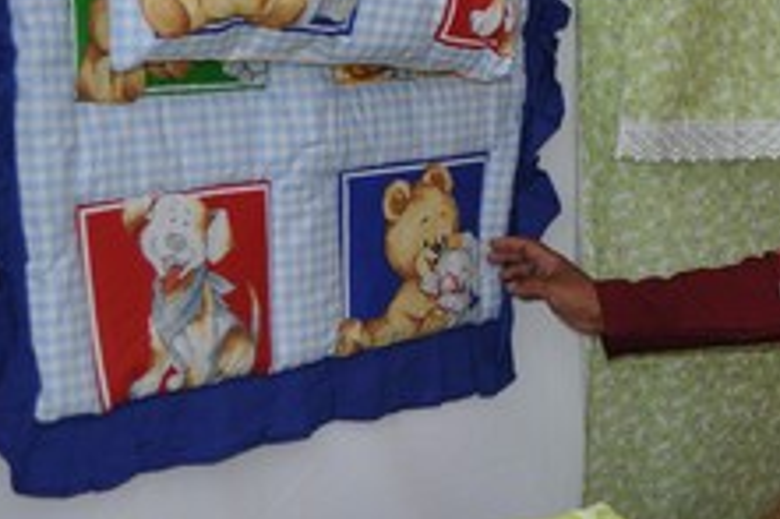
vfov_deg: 16.5
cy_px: 207
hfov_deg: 24.0
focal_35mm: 82
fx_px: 1785
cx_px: 695
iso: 200
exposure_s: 1/200
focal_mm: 19
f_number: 3.5
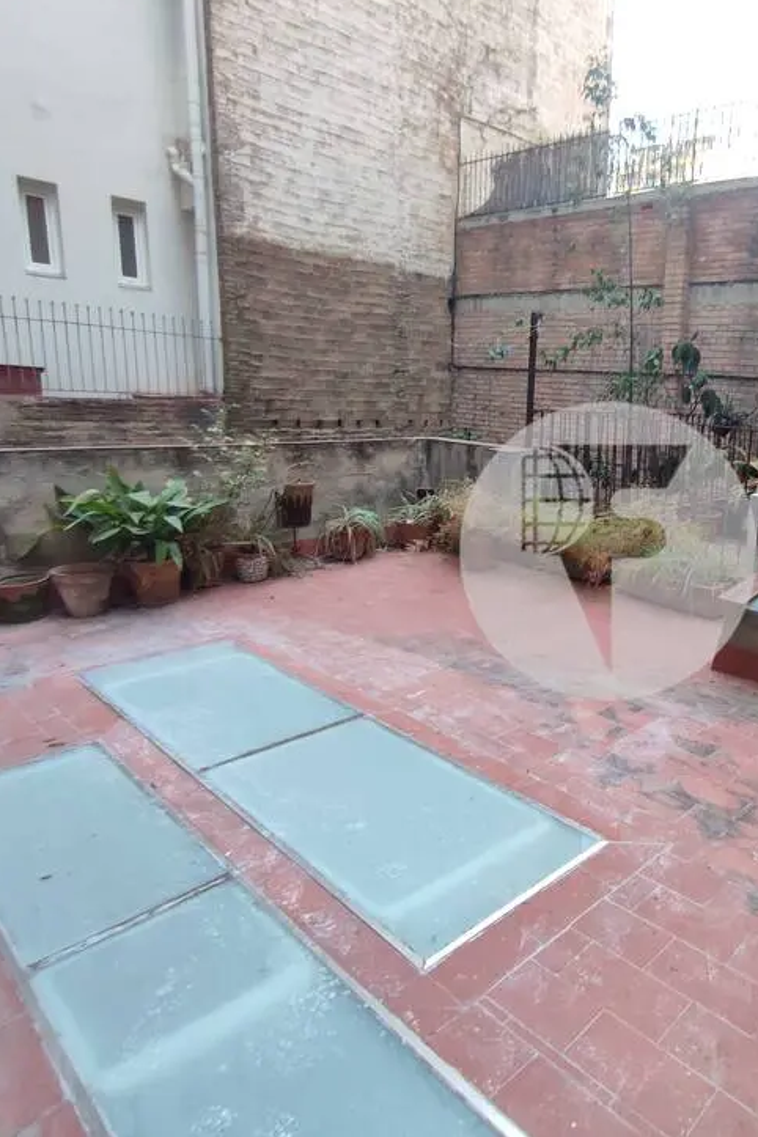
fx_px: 726
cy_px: 550
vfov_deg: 76.1
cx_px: 607
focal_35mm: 23
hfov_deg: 51.6
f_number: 2.2
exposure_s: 1/50
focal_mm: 1.65
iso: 134
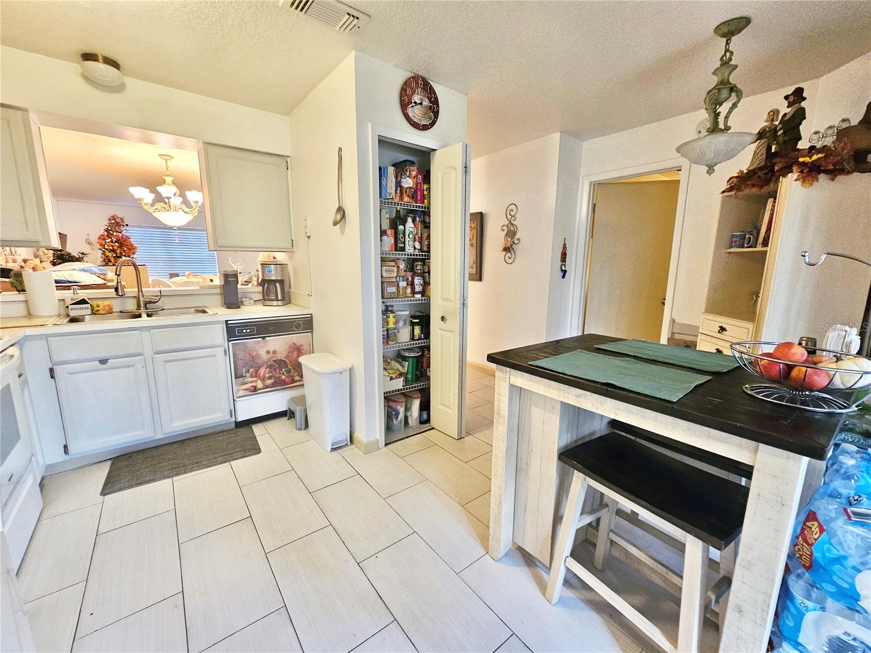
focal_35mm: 13
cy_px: 326
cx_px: 436
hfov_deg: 106.2
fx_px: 327
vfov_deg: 89.9
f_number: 2.2
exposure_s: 1/30
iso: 320
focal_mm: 2.2
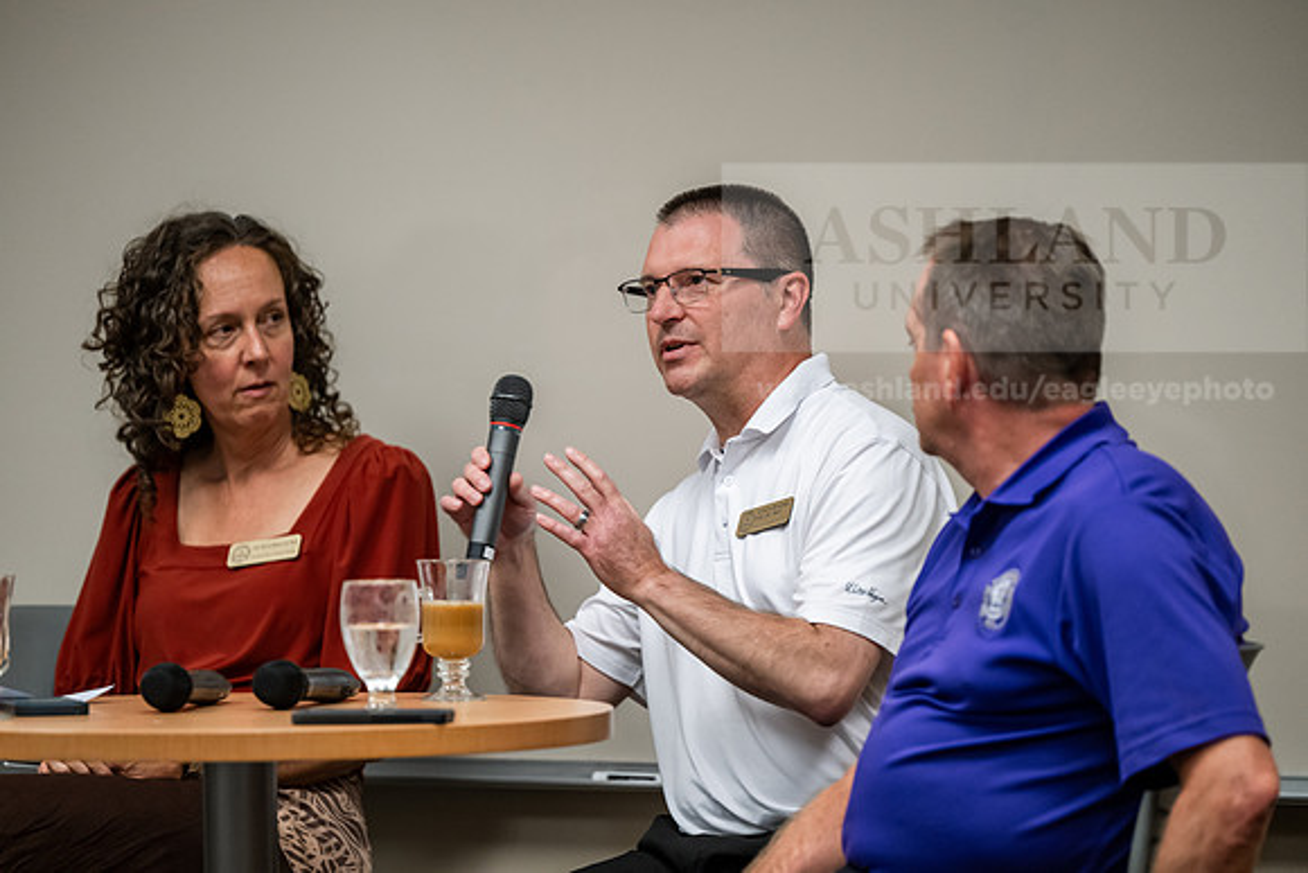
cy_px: 436
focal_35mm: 170
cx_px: 654
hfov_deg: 12.1
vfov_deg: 8.1
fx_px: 6178
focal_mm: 170
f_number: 2.8
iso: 1600
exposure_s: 1/200
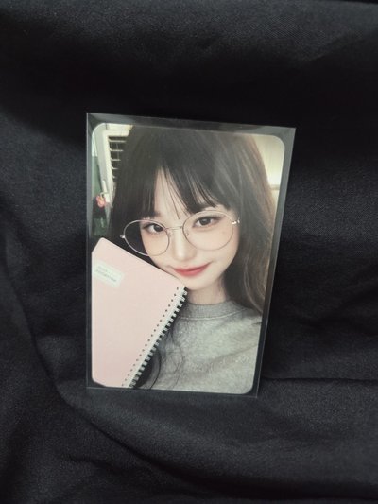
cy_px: 252
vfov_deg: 73.9
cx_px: 189
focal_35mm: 23
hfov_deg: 58.9
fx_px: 335
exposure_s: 1/120
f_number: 1.8
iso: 1250
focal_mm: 5.4
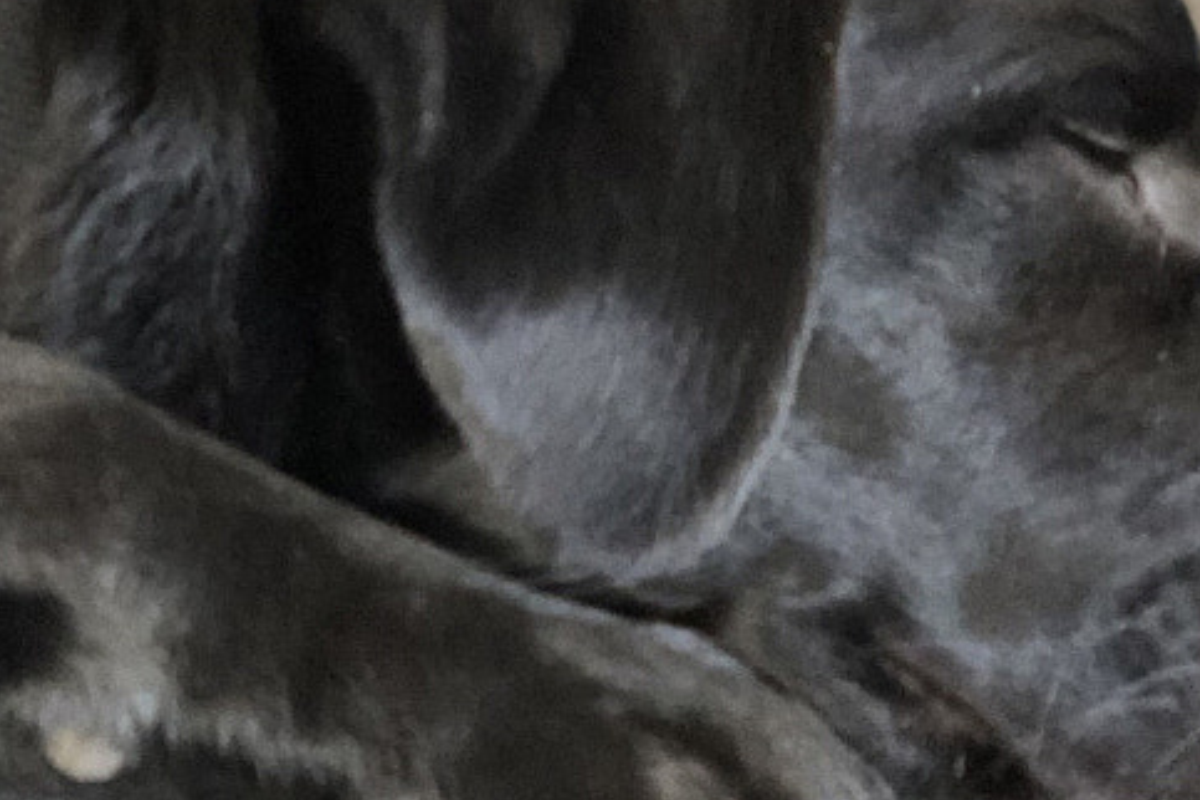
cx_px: -22
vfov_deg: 7.7
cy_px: 89
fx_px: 5966
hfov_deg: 11.4
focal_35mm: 179
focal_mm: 6
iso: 160
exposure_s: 1/17
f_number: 2.4
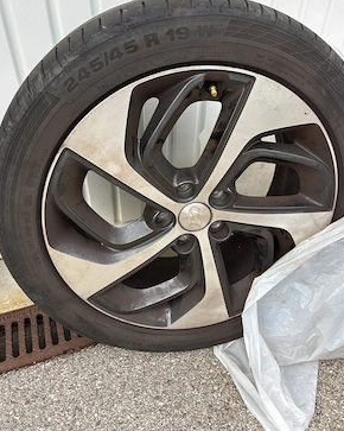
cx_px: 170
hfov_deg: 51.5
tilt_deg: -40.2
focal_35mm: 28
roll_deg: -1.4
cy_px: 195
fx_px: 357
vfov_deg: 62.1
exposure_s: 1/498
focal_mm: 5.96
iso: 50
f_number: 1.6
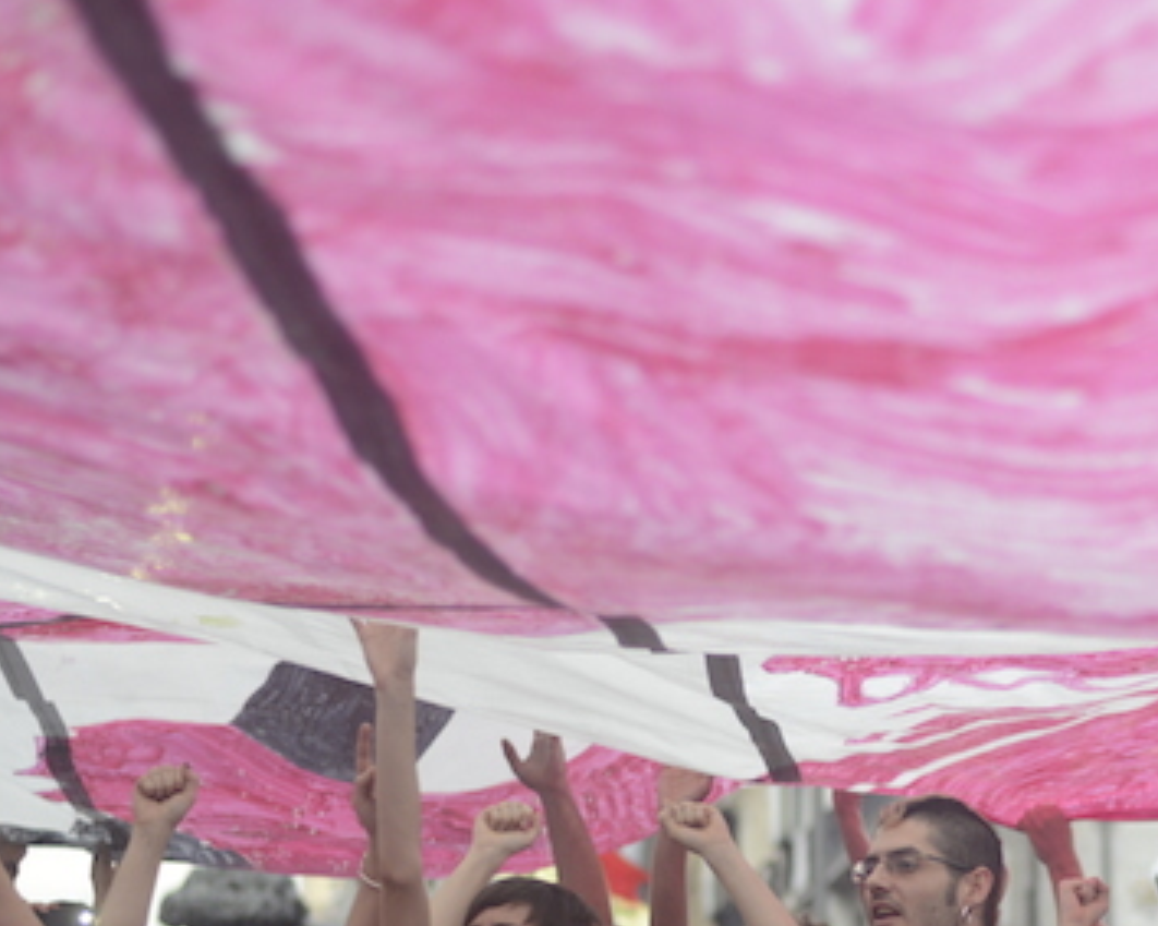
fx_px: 4660
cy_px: 1044
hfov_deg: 13.9
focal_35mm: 136
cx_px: 1214
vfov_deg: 11.2
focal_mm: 50
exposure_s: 1/800
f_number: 2
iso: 500
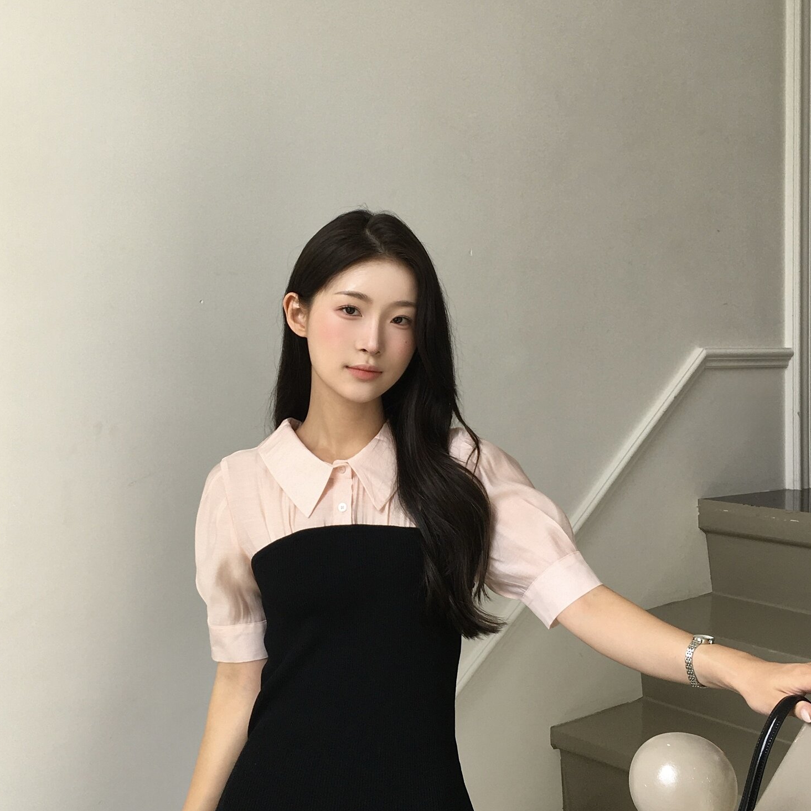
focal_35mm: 35
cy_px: 508
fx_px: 928
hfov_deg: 47.2
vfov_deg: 46.8
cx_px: 409
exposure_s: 1/120
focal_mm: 4.15
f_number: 2.2
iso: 25
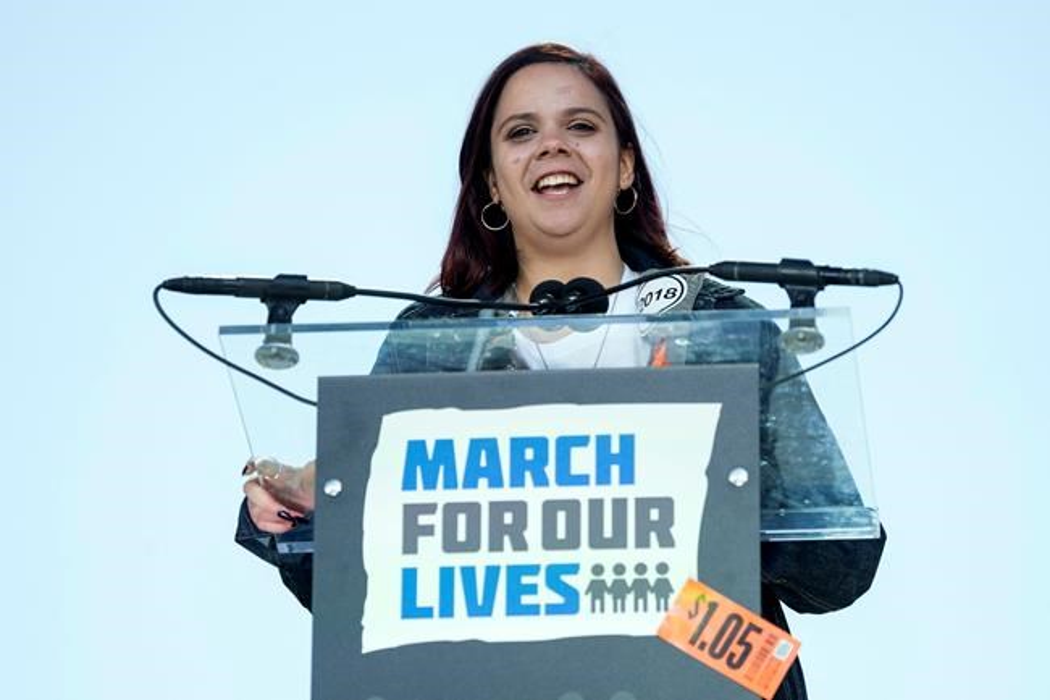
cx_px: 525
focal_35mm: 215
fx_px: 6269
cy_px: 350
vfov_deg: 6.4
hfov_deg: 9.6
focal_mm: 215
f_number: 5.6
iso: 800
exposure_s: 1/1000
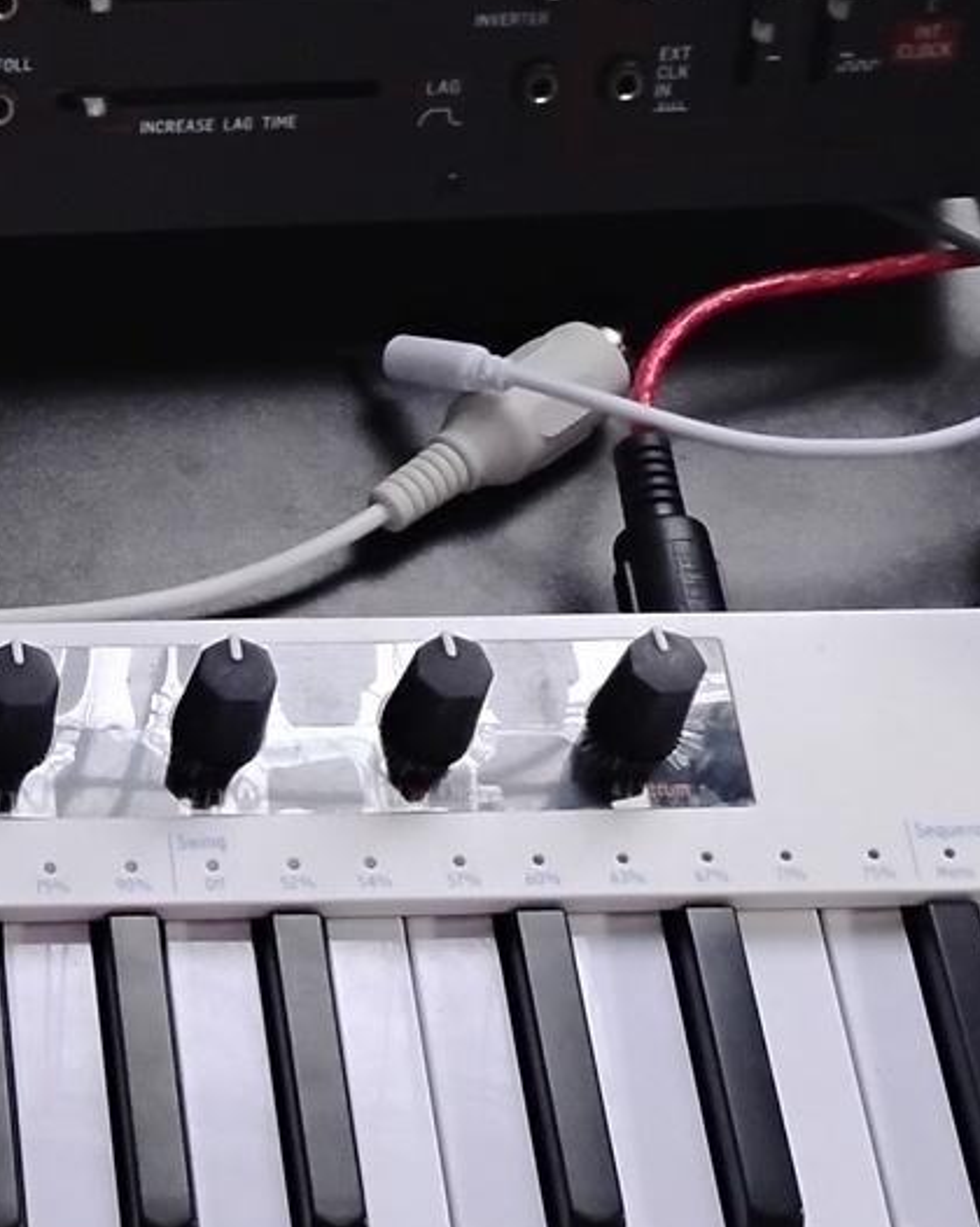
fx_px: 3013
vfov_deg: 23.0
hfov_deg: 17.5
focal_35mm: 83
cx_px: -250
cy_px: 714
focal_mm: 4.26
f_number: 1.8
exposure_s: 1/30
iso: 2178
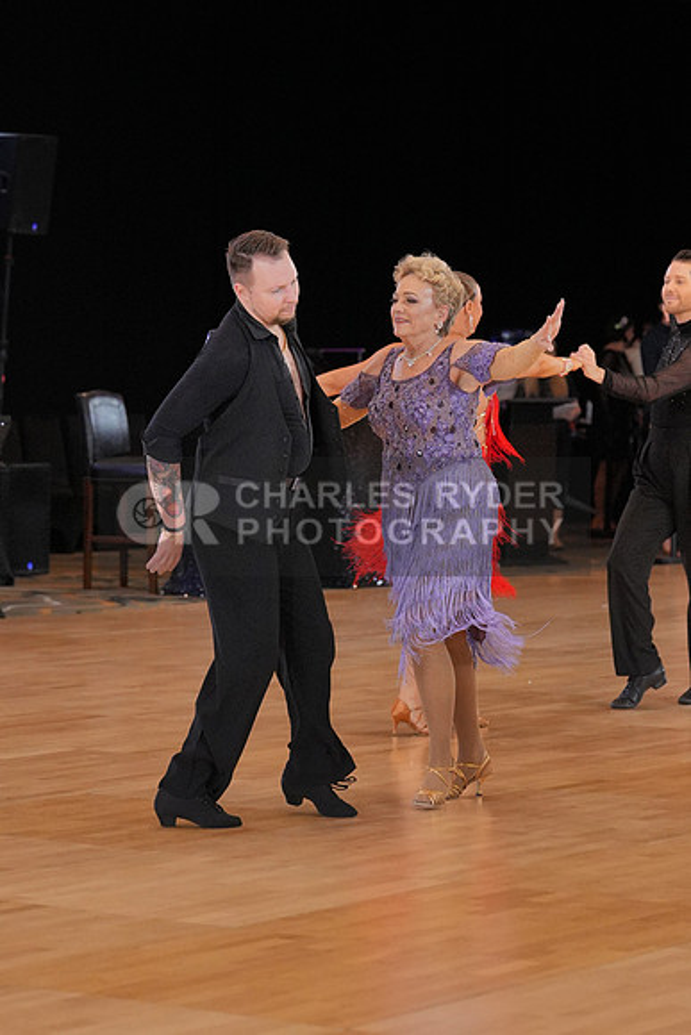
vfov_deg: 16.3
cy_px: 518
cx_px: 346
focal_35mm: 126
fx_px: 3625
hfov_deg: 10.9
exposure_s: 1/500
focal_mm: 84
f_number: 3.5
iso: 2500
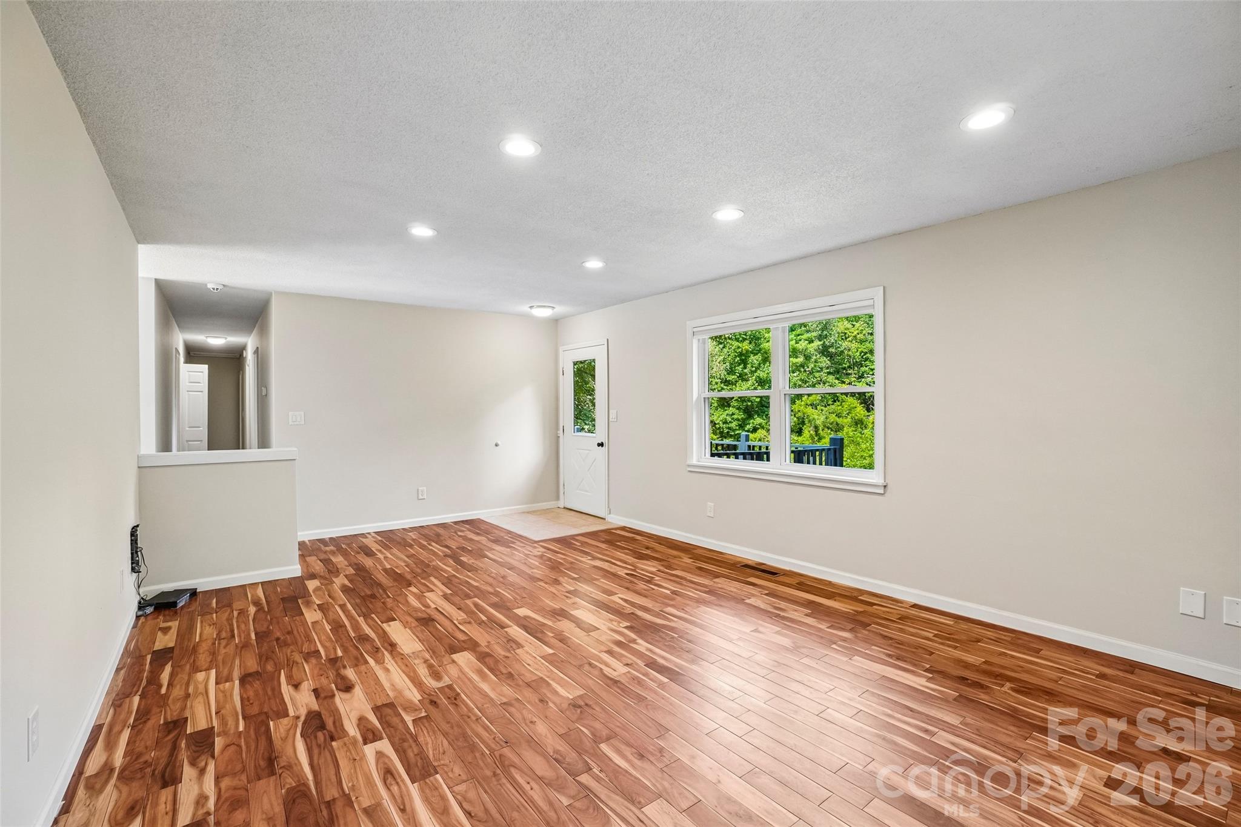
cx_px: 620
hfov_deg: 100.4
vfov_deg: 77.3
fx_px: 517
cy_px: 414
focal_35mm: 15
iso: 400
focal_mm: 10
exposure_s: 1/25
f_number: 8
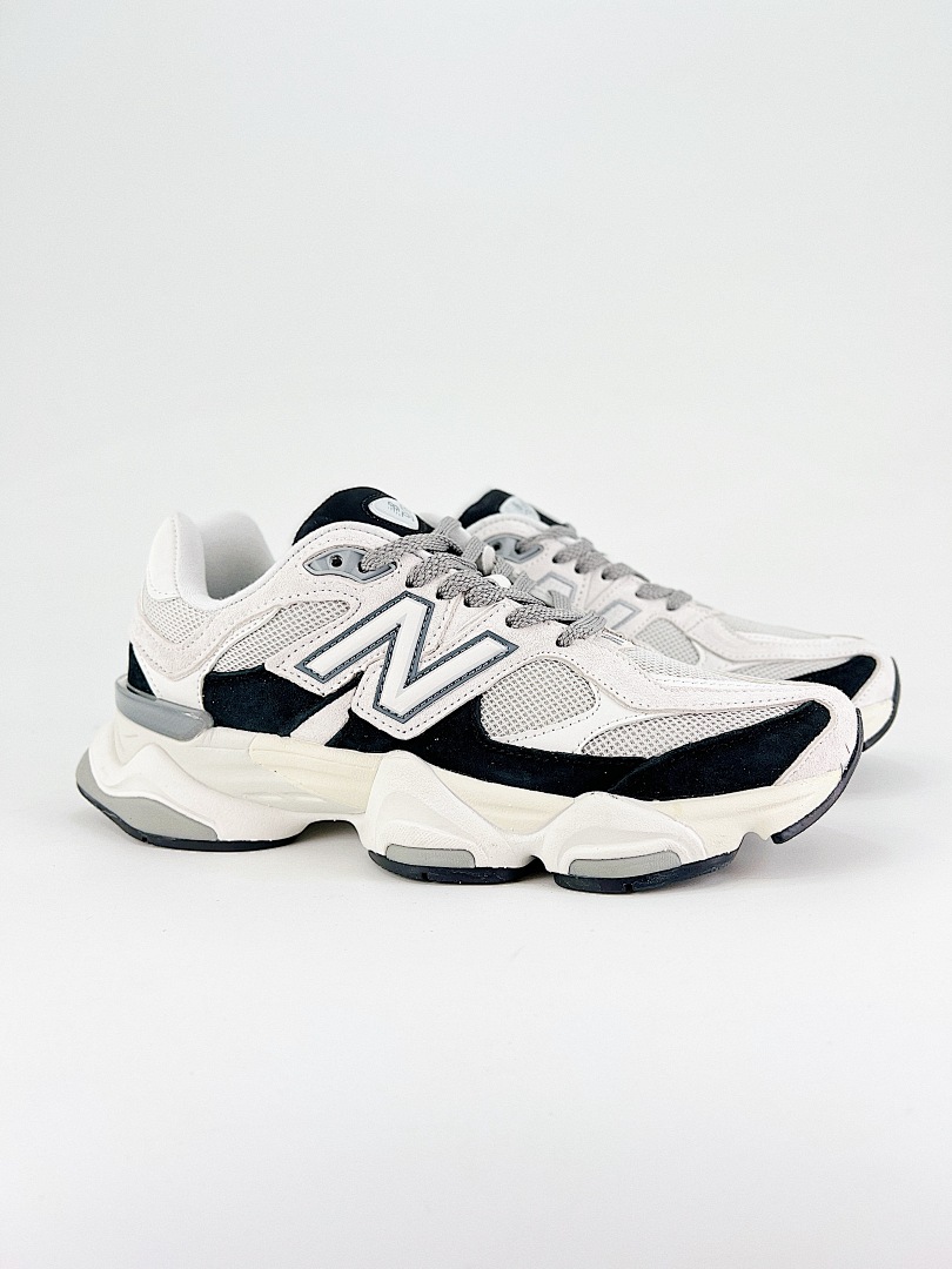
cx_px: 476
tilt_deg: -6.1
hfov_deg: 53.1
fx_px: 953
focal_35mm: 26
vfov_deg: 67.3
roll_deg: +1.5
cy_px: 634
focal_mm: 5.7
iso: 50
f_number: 1.5
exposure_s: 1/1029
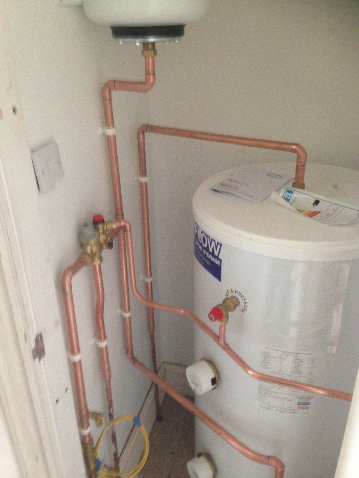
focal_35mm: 33
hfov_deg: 42.9
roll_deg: +0.8
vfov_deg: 55.4
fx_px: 456
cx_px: 180
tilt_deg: -23.4
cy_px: 239
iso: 400
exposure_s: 1/17
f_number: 2.4
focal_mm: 4.12
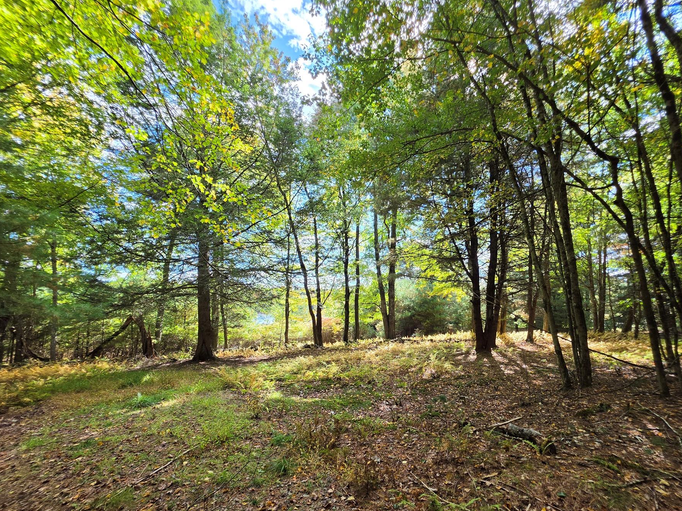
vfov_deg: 81.3
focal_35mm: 15
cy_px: 290
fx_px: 296
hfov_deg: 97.8
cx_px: 377
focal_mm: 2.2
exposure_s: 1/333
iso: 32
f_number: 1.9
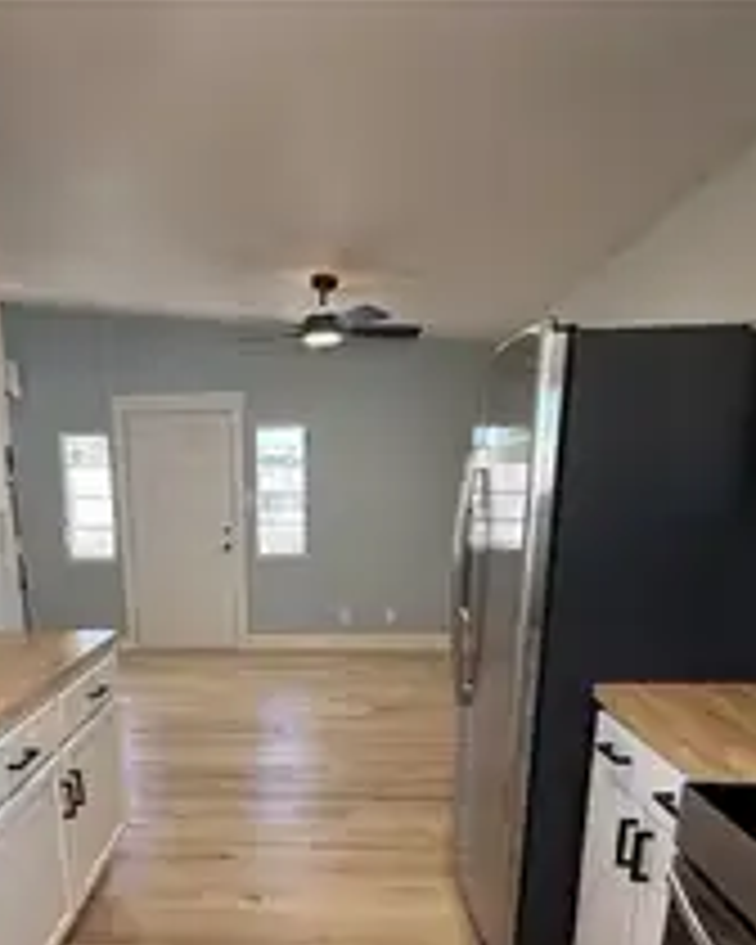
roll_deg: +0.7
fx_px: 727
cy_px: 670
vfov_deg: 63.4
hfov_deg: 53.9
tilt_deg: -14.1
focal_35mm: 26
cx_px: 256
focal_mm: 2.22
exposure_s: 1/99
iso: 125
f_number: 2.2
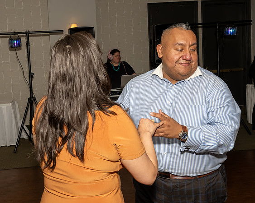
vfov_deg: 33.4
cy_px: 80
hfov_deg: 40.3
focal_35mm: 45
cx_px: 70
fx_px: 339
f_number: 7.1
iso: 1000
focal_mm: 22
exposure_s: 1/250
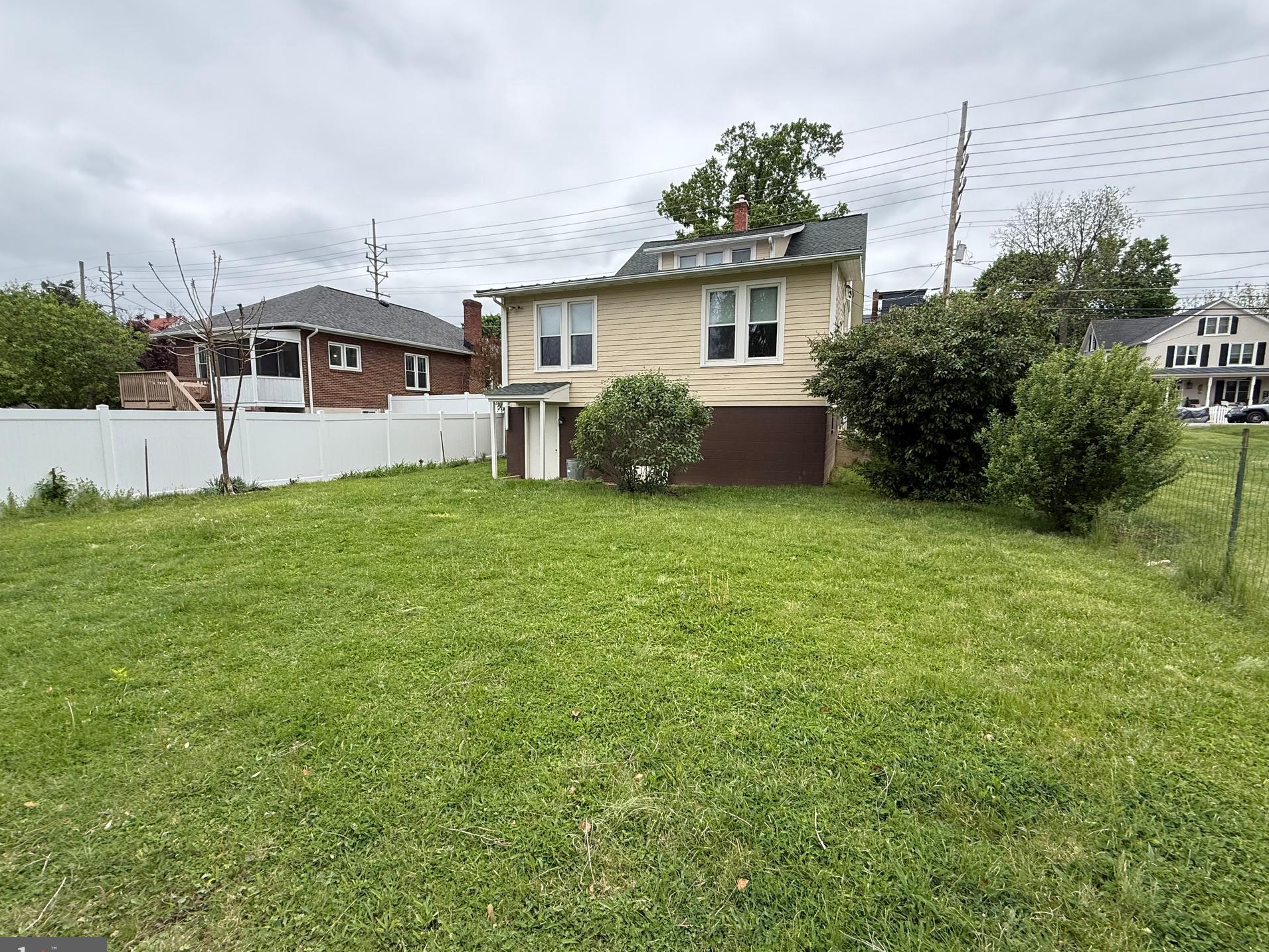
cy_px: 481
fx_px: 550
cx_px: 621
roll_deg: -0.6
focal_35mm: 15
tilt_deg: -6.1
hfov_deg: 98.1
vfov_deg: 81.8
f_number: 2.2
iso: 64
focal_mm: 2.22
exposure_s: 1/942
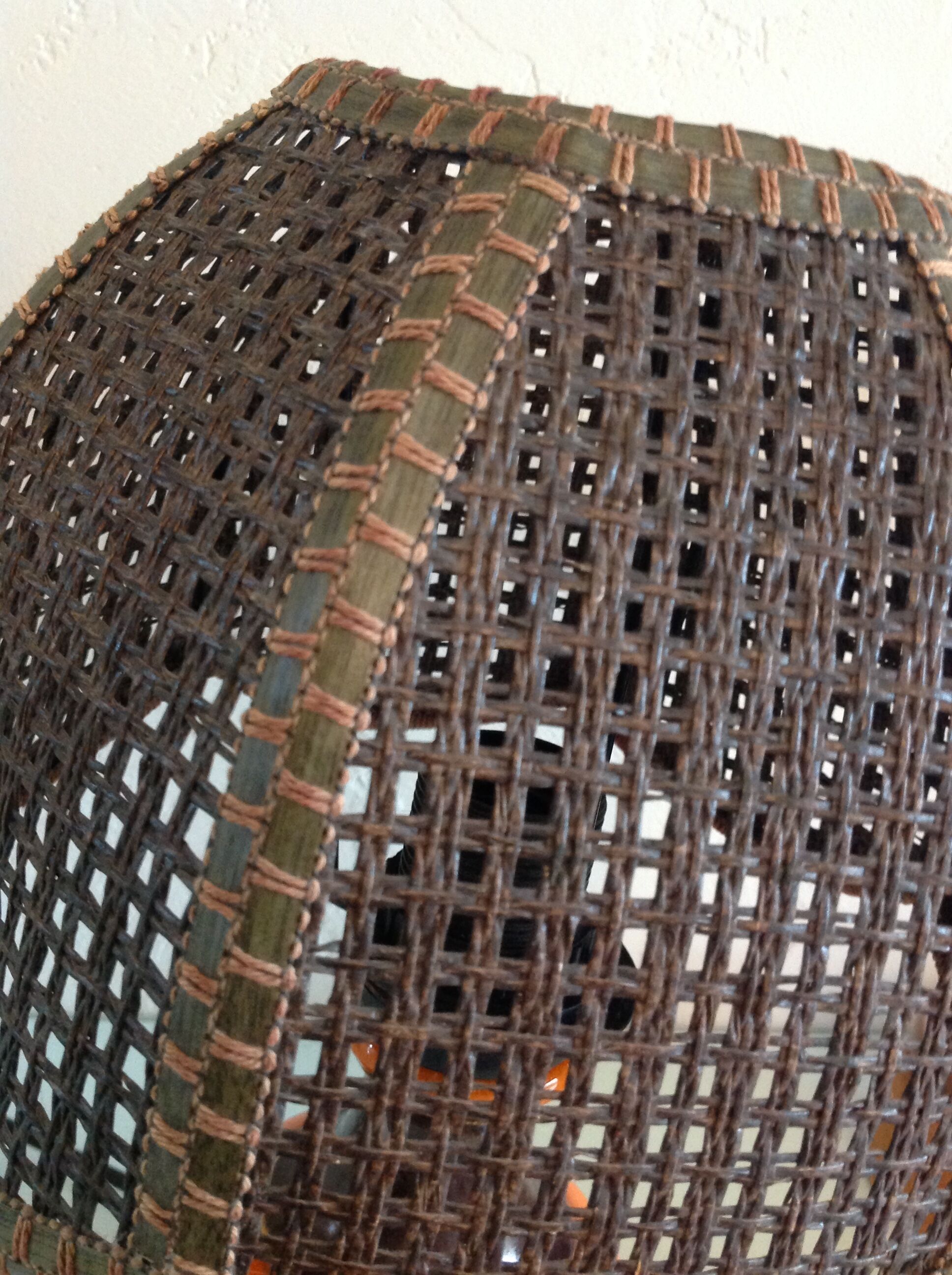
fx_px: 1287
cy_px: 638
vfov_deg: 52.7
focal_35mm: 35
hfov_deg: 40.6
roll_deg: -10.7
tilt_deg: -19.4
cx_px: 476
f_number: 2.4
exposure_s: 1/15
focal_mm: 4.28
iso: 320
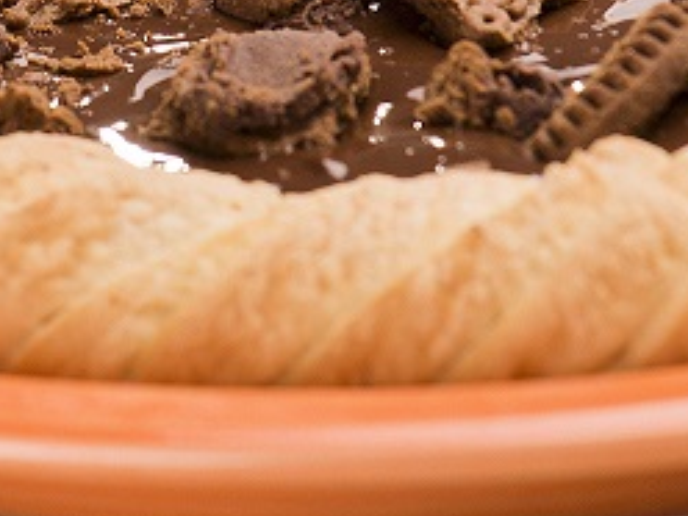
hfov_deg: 5.3
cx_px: 53
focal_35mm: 374
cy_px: -166
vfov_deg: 4.0
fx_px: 7433
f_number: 9
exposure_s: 1/160
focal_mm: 105
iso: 100
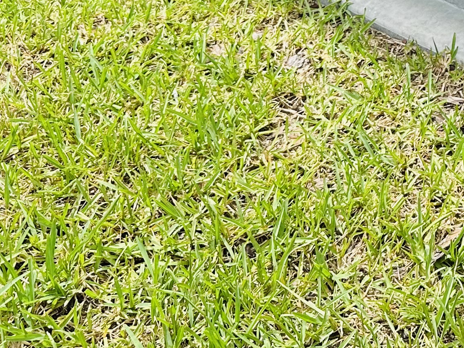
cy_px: -160
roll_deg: -0.2
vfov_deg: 16.0
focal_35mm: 85
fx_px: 1140
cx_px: 620
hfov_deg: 20.8
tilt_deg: -24.2
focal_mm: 6.86
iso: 80
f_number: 1.78
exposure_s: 1/2110
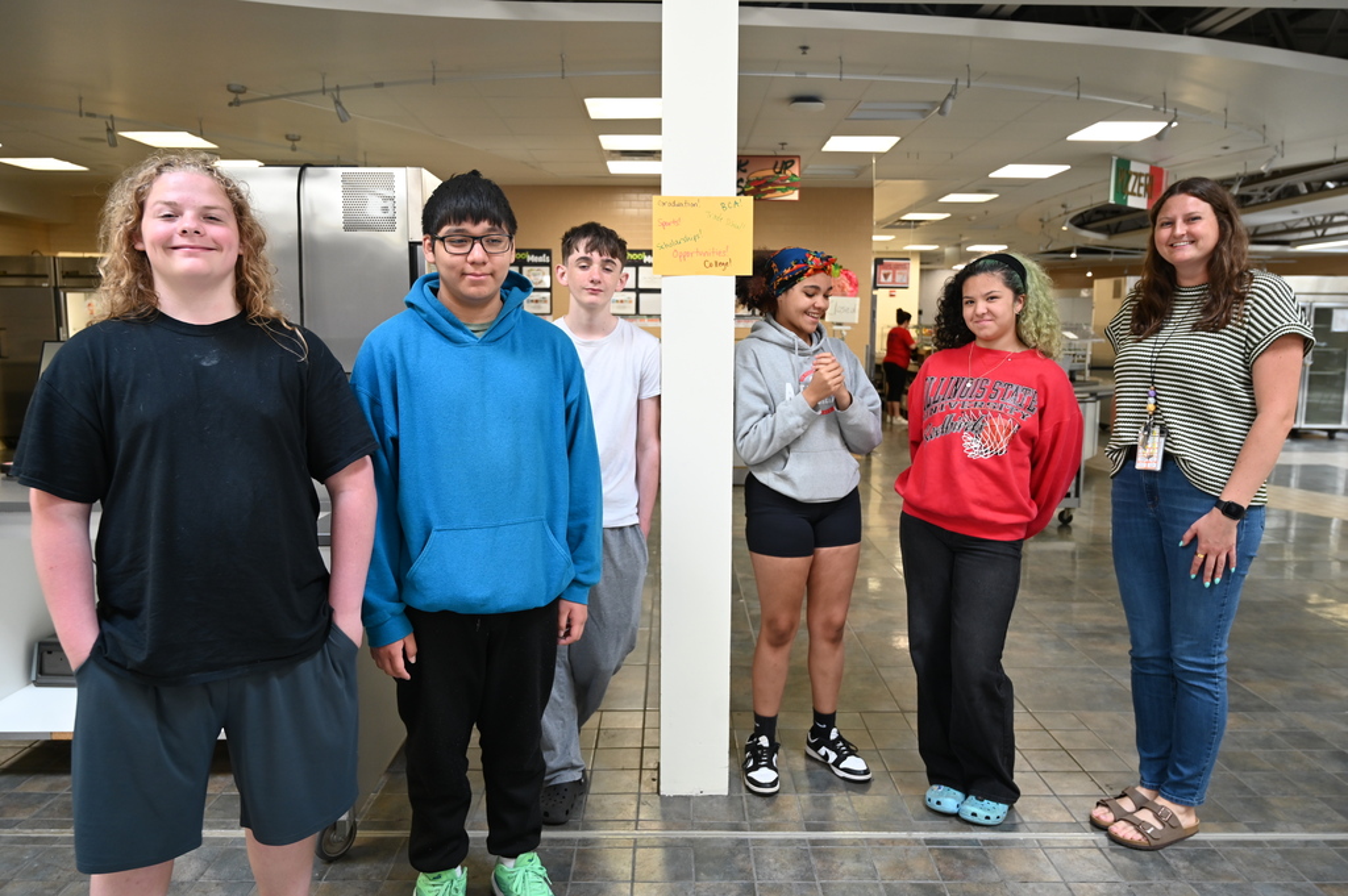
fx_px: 954
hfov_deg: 70.5
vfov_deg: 50.3
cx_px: 674
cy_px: 448
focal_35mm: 26
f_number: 4
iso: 800
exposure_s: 1/60
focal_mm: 25.5
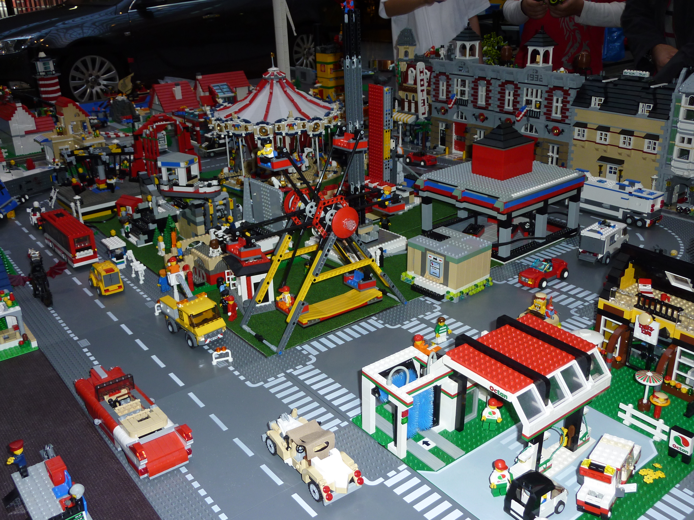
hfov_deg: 56.8
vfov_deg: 44.2
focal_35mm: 32
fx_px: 642
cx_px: 347
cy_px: 260
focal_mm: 5.3
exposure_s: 1/60
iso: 100
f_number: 3.5
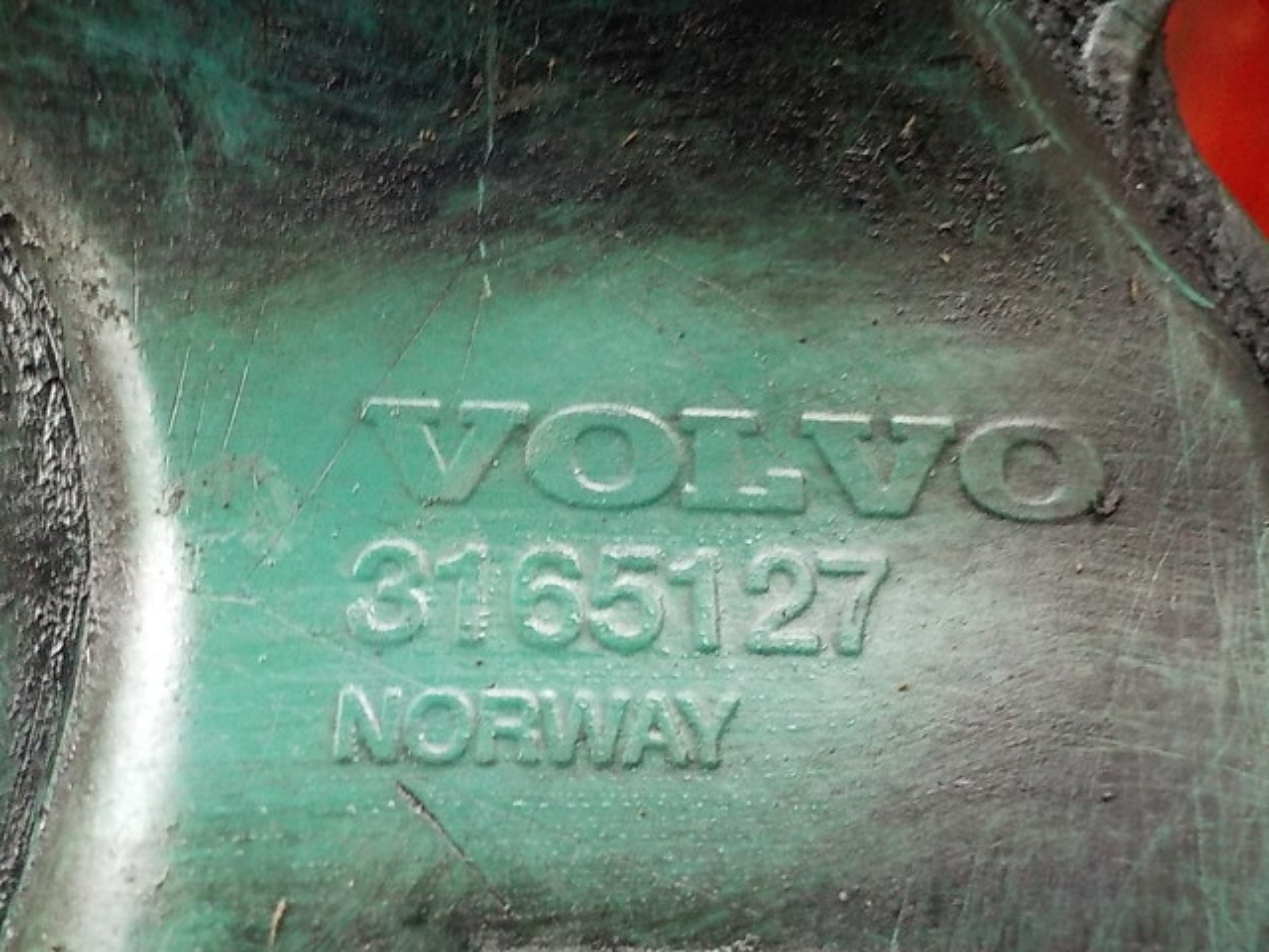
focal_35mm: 30
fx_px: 1100
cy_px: 476
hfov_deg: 60.0
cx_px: 634
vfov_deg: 46.8
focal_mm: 4.1
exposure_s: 1/25
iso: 800
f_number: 3.3
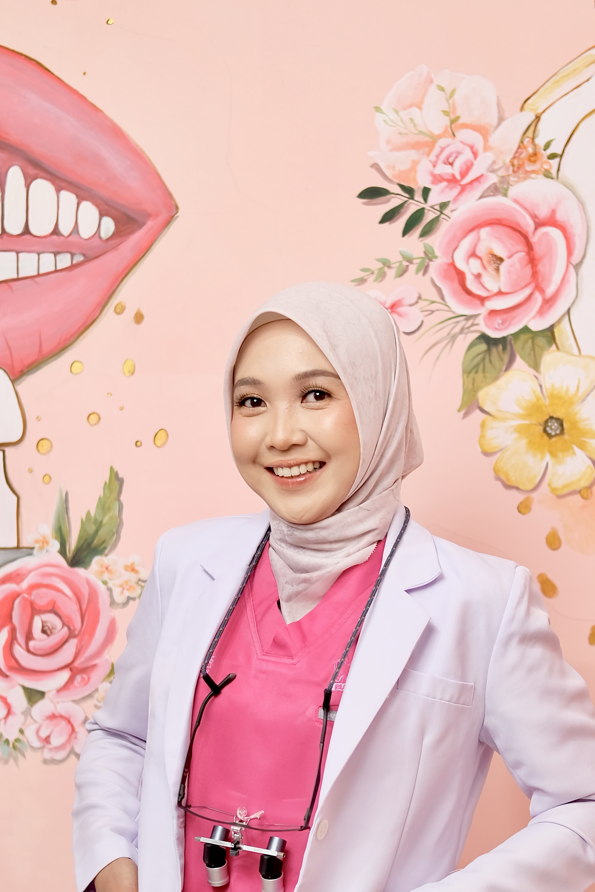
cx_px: 309
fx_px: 2154
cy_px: 564
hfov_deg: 15.7
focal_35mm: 87
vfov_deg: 23.3
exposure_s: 1/100
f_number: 2
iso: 200
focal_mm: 35
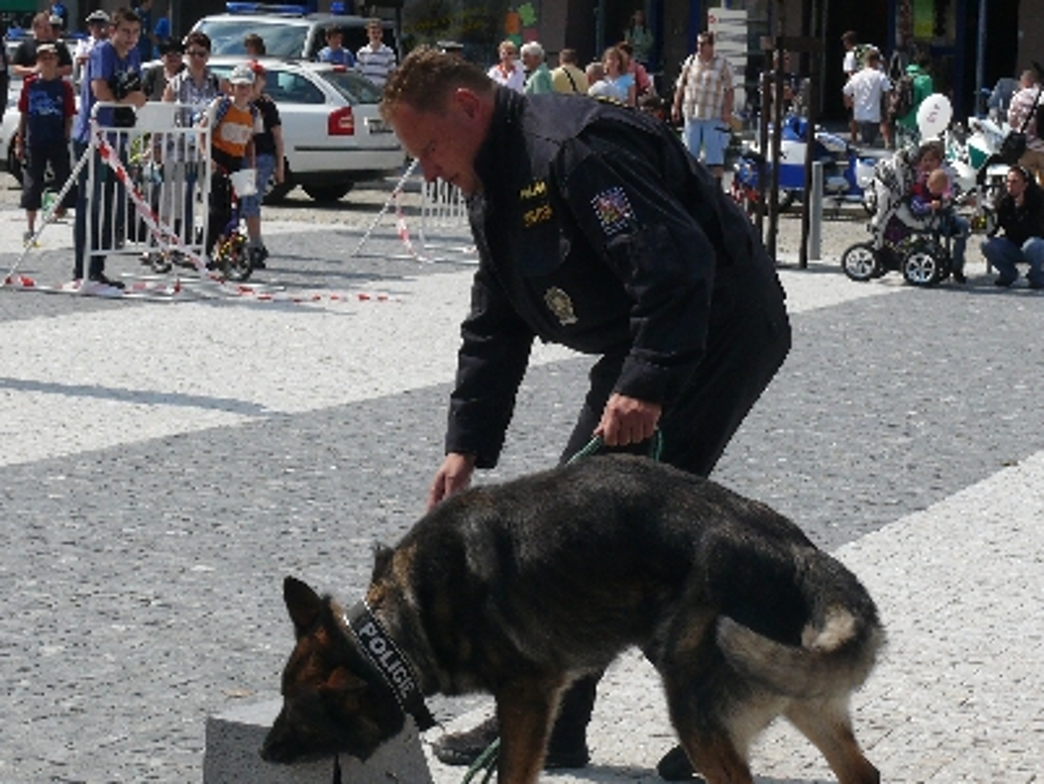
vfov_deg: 13.4
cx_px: 596
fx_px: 3319
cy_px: 529
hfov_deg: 17.9
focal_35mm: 110
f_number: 6.3
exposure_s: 1/400
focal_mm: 14.6
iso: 100
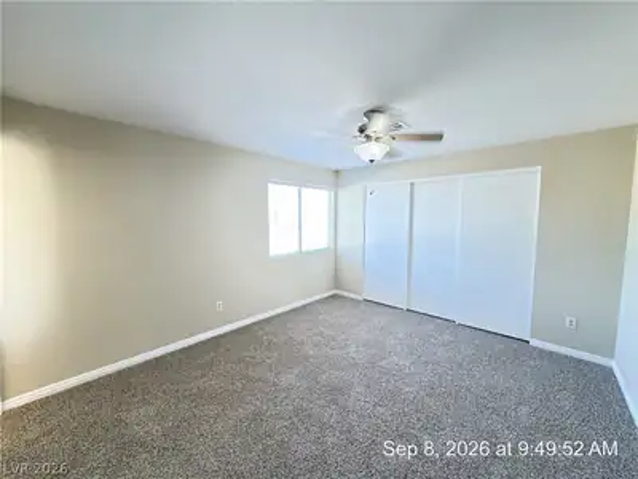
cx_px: 319
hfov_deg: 102.1
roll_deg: +0.1
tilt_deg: -6.0
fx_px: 258
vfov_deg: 85.7
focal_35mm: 14
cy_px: 240
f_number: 2.2
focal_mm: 2.22
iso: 640
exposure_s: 1/60
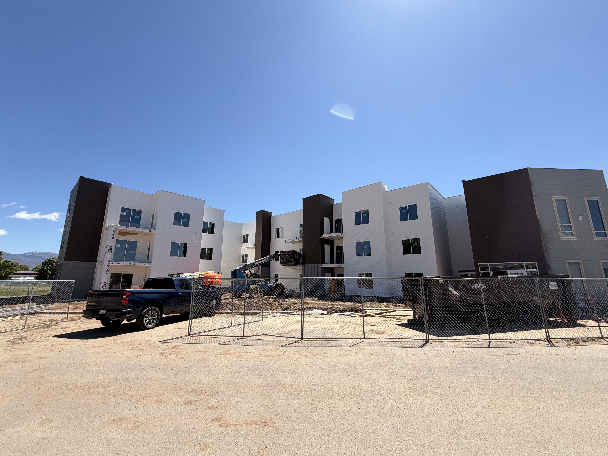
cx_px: 304
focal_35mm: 14
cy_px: 228
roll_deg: +0.5
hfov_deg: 102.1
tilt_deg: +11.0
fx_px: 246
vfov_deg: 85.7
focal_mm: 2.22
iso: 20
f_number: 2.2
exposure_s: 1/809
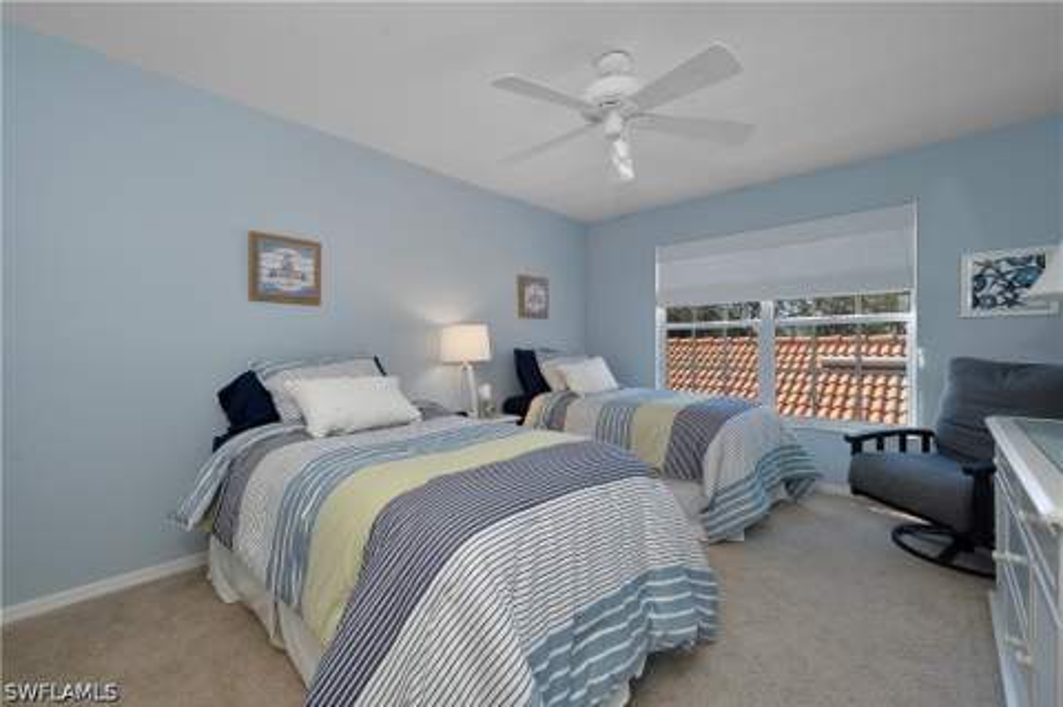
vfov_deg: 81.1
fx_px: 413
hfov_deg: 104.3
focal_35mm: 14
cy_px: 354
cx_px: 532
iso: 100
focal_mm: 14
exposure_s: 1/3
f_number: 8
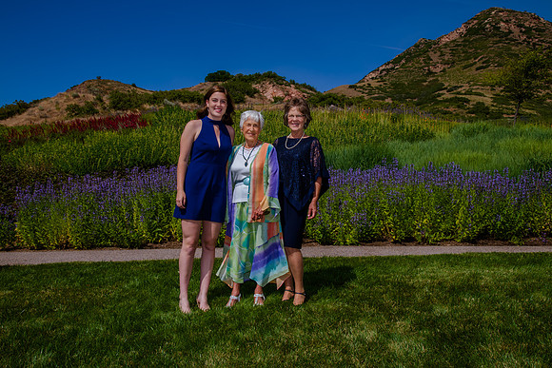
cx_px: 276
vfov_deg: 38.9
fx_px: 521
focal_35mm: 34
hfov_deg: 55.8
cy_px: 184
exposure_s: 1/200
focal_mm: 34
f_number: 16
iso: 200
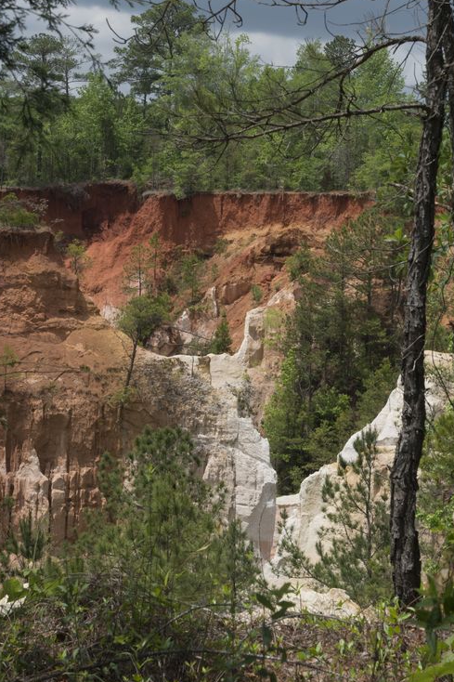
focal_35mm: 85
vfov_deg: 23.8
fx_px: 1609
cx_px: 256
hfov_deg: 16.1
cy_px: 238
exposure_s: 1/1000
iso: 1250
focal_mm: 52
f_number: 14
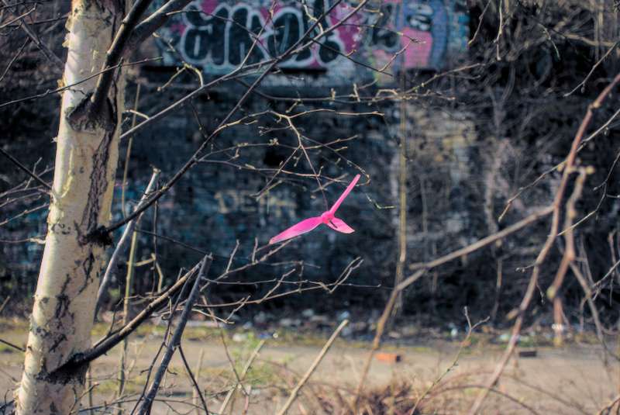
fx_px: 1207
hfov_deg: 28.8
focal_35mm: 70
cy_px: 208
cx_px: 310
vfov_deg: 19.5
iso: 200
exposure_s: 1/500
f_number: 4
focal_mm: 25.7
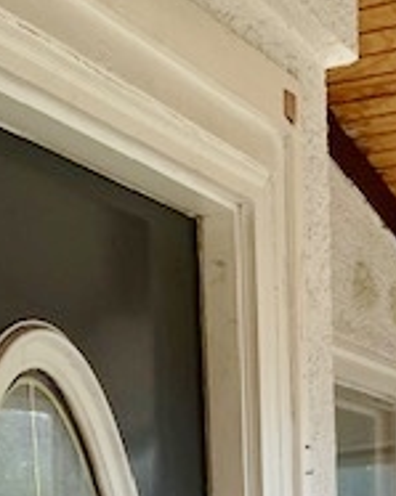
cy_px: 793
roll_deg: +2.8
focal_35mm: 87
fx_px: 1278
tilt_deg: -6.1
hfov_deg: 17.6
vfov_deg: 18.8
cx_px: 239
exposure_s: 1/564
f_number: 1.8
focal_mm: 4.25
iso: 25
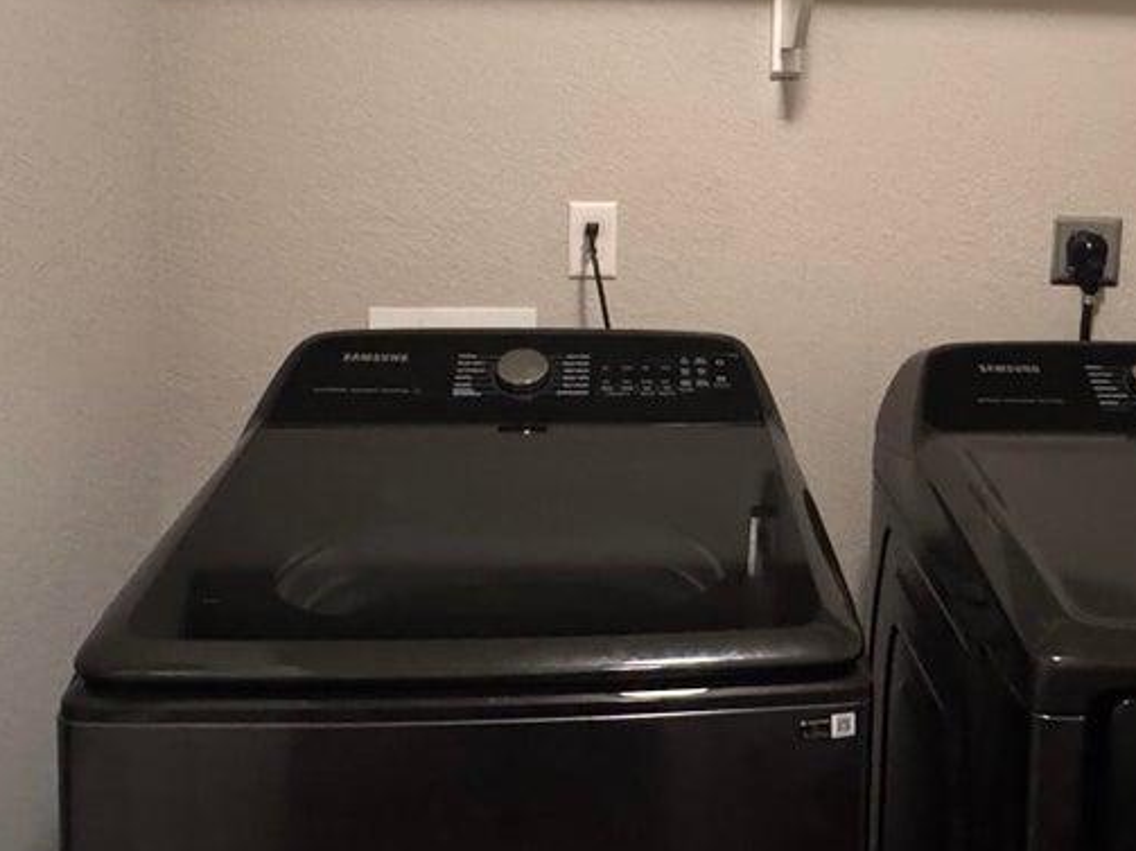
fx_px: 1247
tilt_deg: -3.5
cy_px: 153
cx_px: 724
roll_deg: -1.8
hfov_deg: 48.4
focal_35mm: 38
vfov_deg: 36.3
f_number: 2.2
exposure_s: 1/60
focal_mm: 2.22
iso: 800
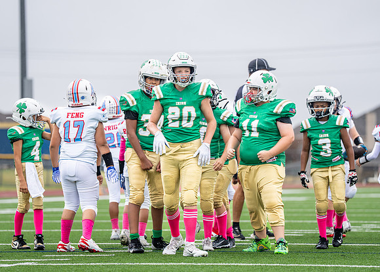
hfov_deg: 10.2
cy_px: 121
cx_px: 176
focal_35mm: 197
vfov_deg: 7.3
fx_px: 2120
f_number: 2.8
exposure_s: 1/1000
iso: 400
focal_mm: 153
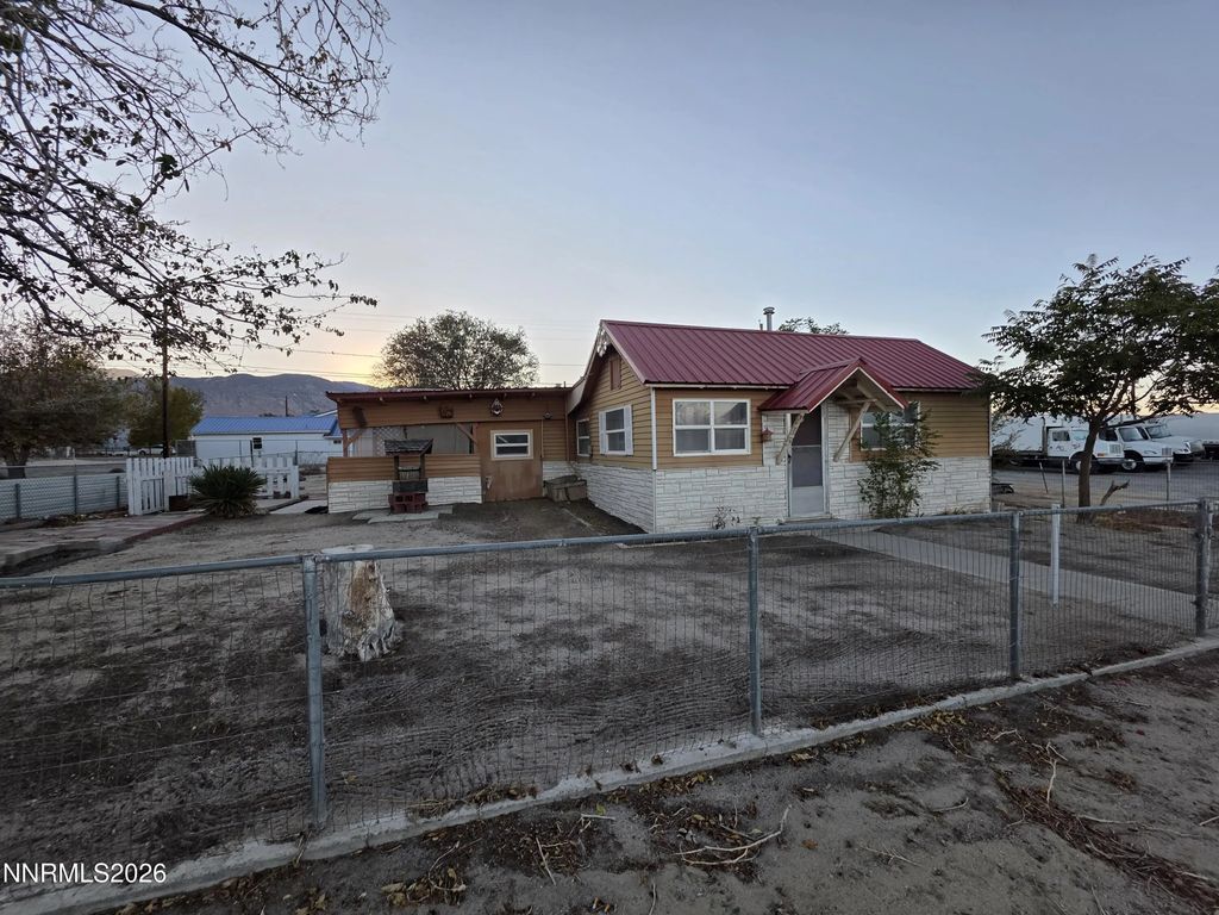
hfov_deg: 106.2
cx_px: 610
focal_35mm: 13
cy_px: 458
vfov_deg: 89.9
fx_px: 458
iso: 40
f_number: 1.9
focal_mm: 2.2
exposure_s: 1/585
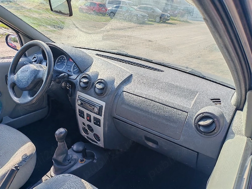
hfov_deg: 65.3
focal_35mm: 27
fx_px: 197
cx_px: 126
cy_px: 94
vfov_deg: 51.4
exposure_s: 1/500
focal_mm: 5.52
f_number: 1.95
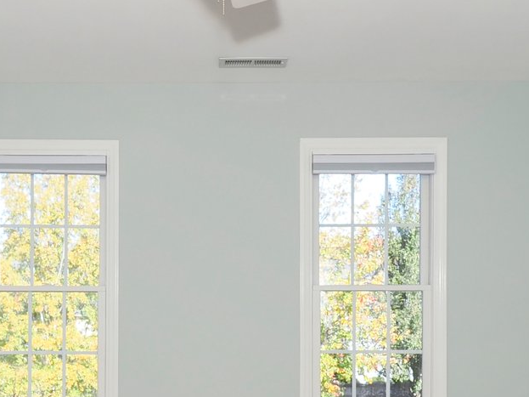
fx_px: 703
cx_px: 212
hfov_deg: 41.1
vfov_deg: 30.6
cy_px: 325
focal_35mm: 46
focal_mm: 7
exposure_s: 1/80
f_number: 5
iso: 100
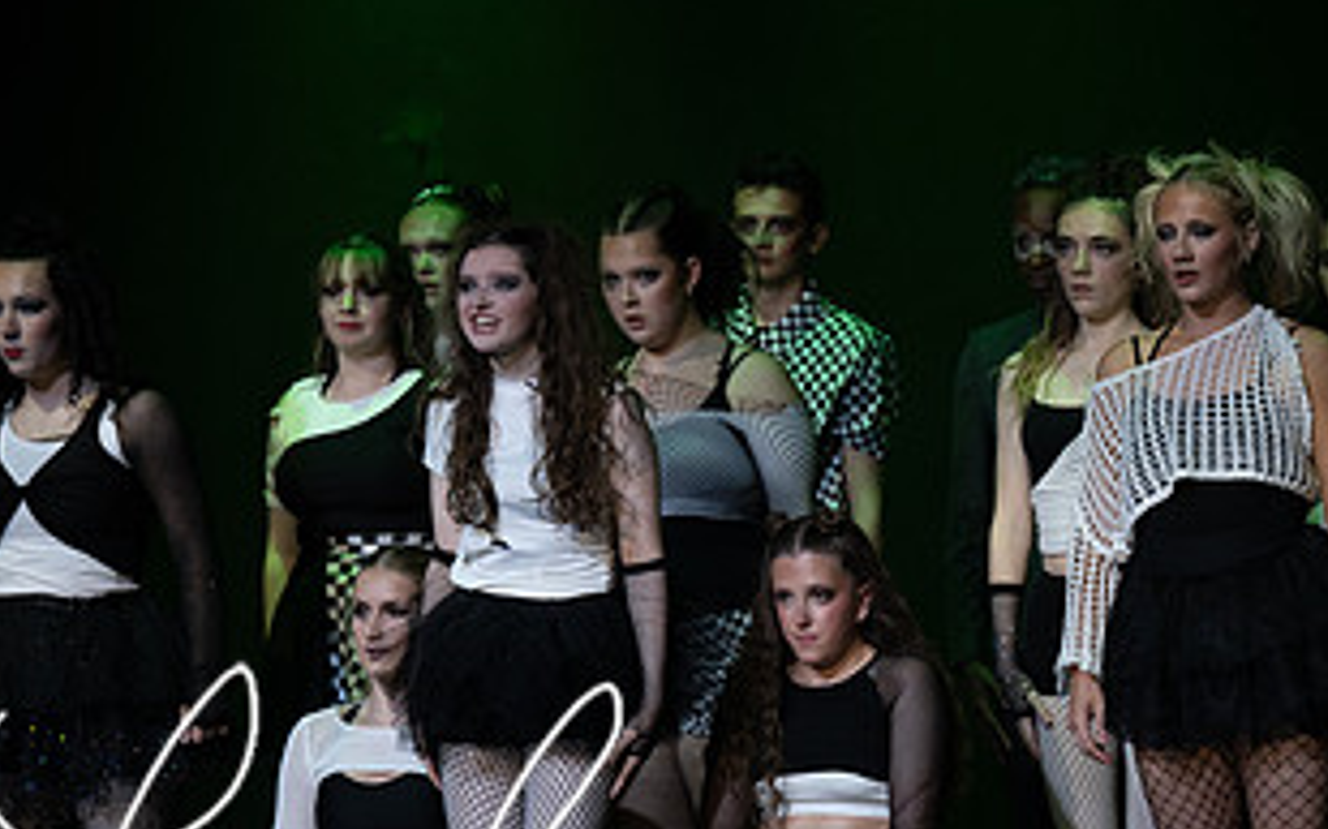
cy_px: 634
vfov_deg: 7.4
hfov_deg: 11.9
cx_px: 692
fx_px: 6369
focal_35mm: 176
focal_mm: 92
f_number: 2.8
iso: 2000
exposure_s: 1/400
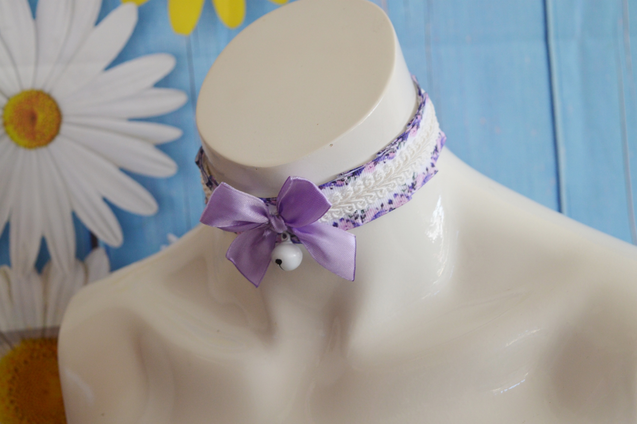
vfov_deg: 18.1
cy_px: 212
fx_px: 1326
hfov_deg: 27.0
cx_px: 318
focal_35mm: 75
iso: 560
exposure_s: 1/80
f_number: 5.6
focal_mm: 50
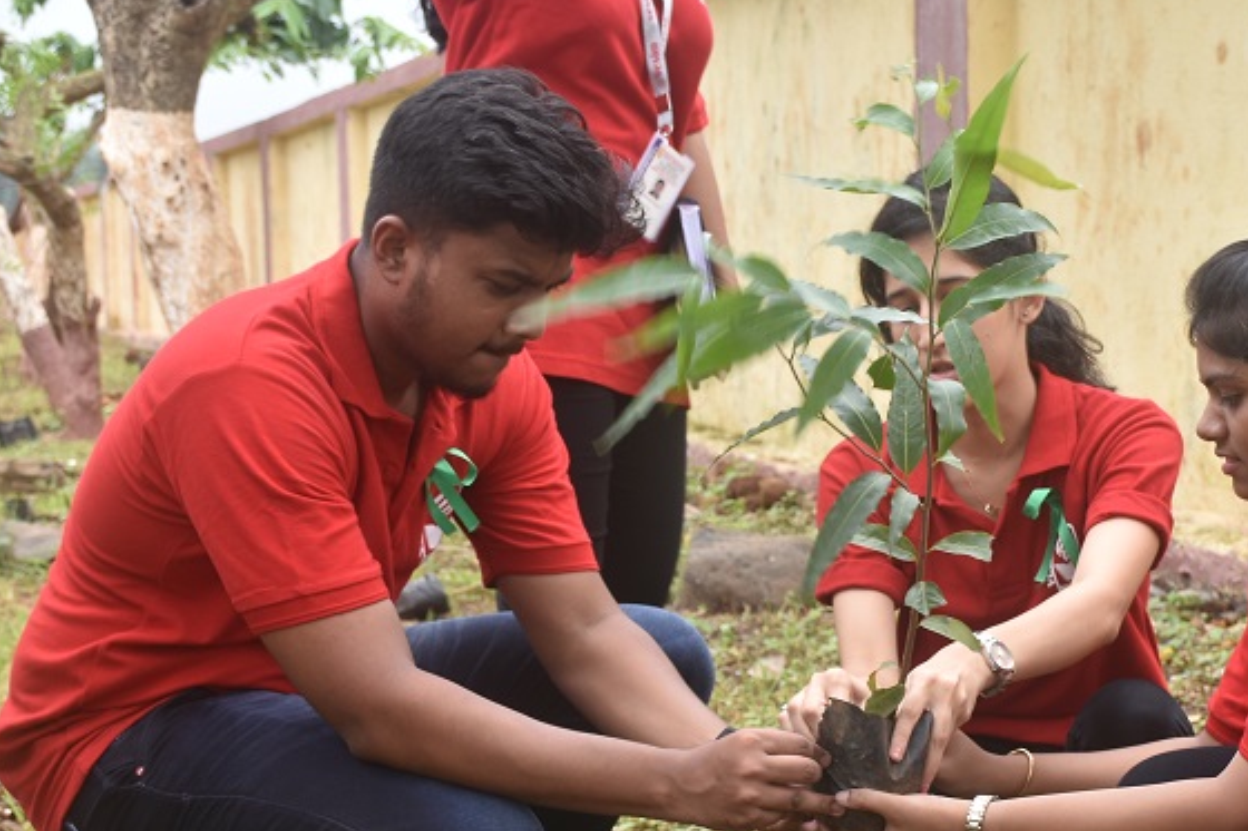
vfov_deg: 16.6
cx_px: 909
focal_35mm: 82
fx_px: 2842
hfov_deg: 24.5
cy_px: 626
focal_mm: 34
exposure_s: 1/125
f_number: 7.1
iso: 160
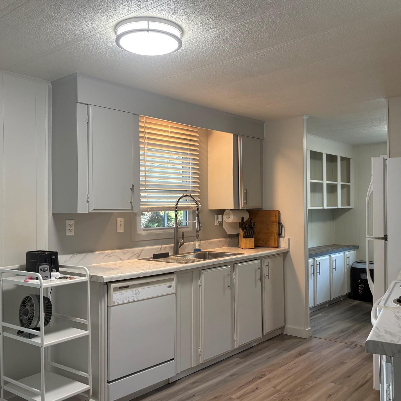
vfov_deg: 49.7
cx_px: 211
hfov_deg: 49.7
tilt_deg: +1.7
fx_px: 433
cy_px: 203
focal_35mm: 33
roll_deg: +0.5
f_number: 1.6
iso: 80
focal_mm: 5.96
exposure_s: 1/60
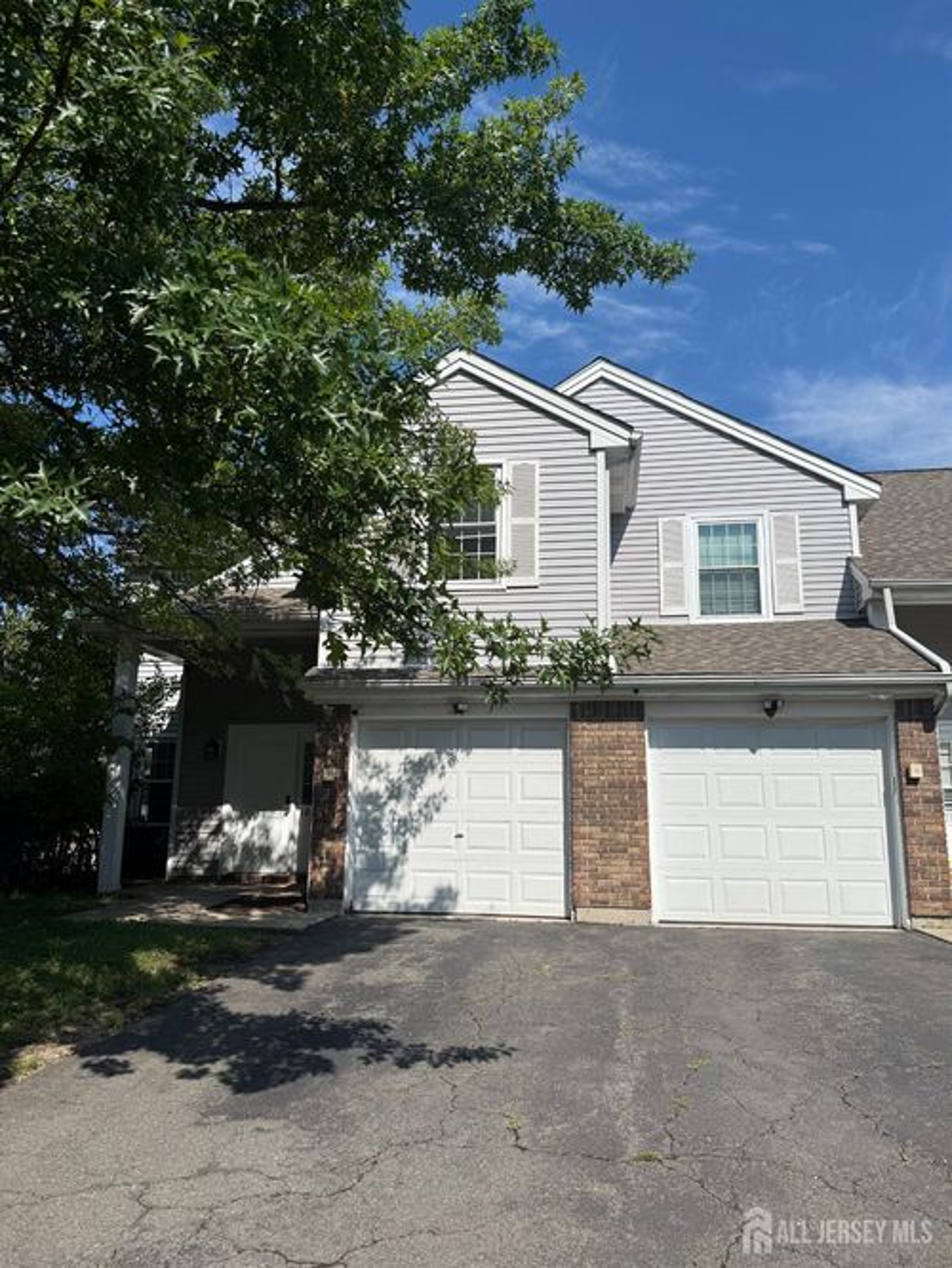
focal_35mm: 24
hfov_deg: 56.8
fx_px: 879
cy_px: 634
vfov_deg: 71.6
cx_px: 476
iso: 80
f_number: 1.78
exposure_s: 1/6711
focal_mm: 6.76
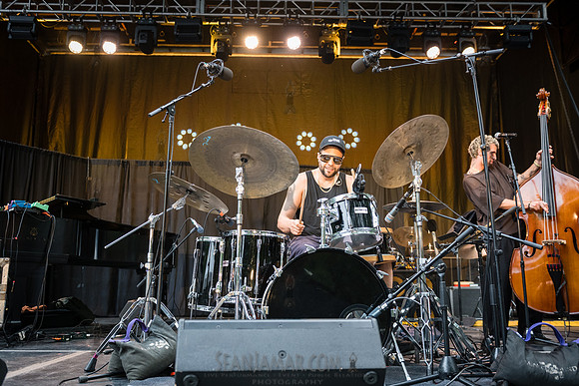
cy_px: 193
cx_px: 280
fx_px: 545
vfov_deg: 39.0
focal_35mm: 34
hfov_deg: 55.9
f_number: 3.5
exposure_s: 1/500
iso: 2000
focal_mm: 32
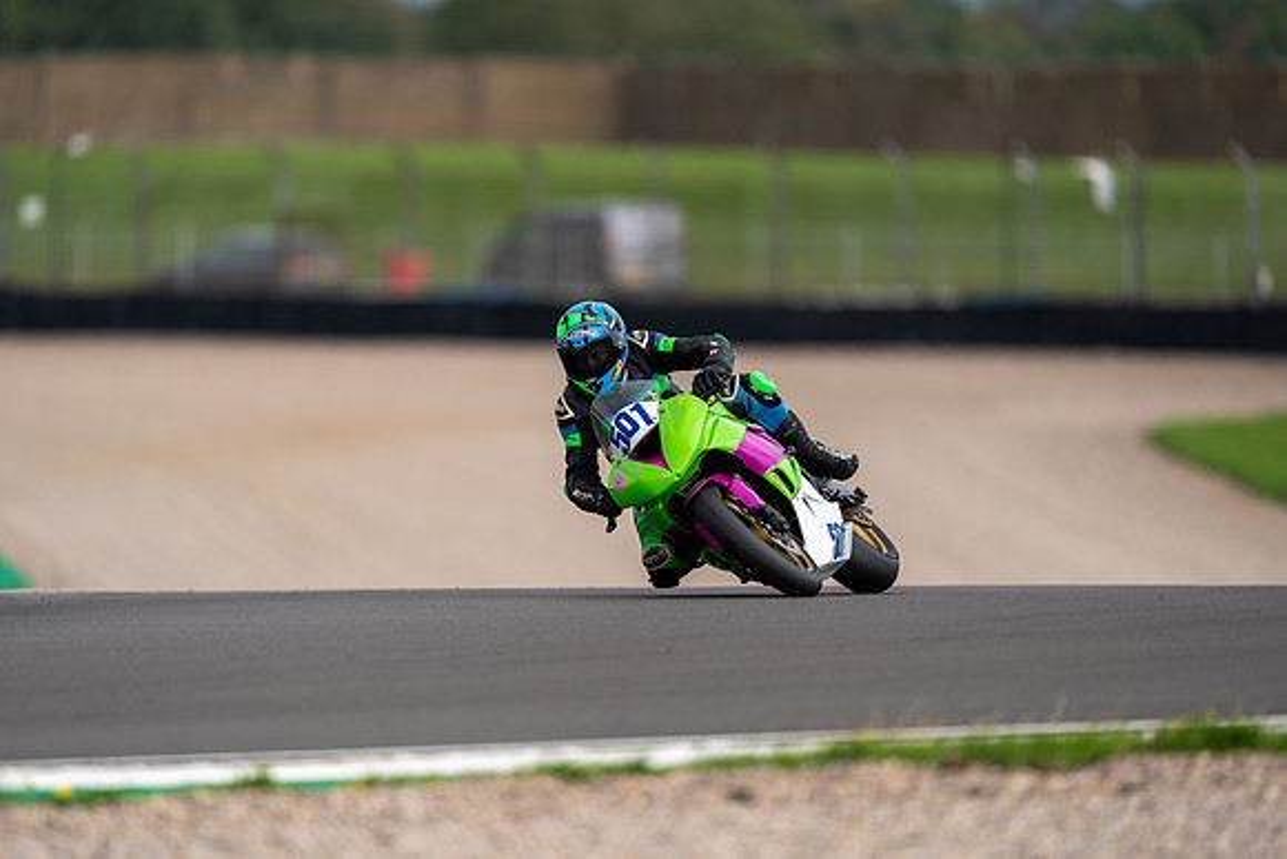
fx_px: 22112
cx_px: 624
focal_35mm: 618
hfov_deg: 3.3
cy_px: 430
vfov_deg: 2.2
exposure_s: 1/500
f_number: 4
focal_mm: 600
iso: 125
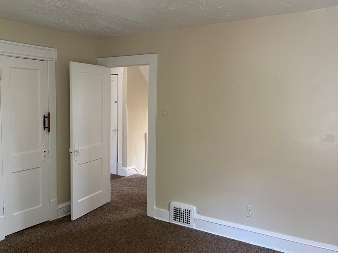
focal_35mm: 33
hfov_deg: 54.8
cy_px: 127
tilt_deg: -5.7
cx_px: 130
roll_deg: +0.4
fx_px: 322
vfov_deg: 42.9
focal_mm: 5.96
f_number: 1.6
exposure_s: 1/60
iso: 100
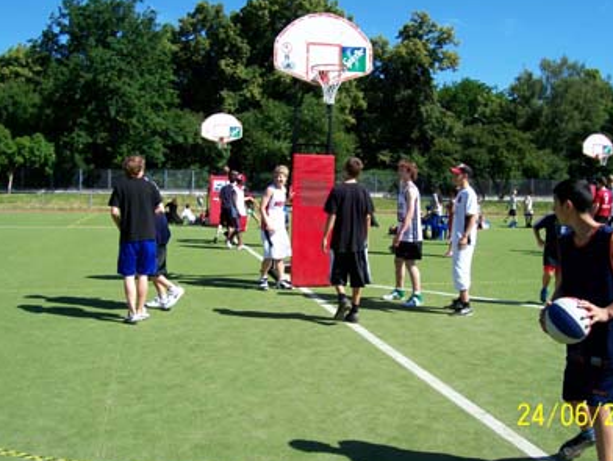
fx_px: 691
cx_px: 344
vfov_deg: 36.9
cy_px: 220
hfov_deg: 47.7
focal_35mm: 39
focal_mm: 5.6
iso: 80
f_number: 5.1
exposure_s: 1/395
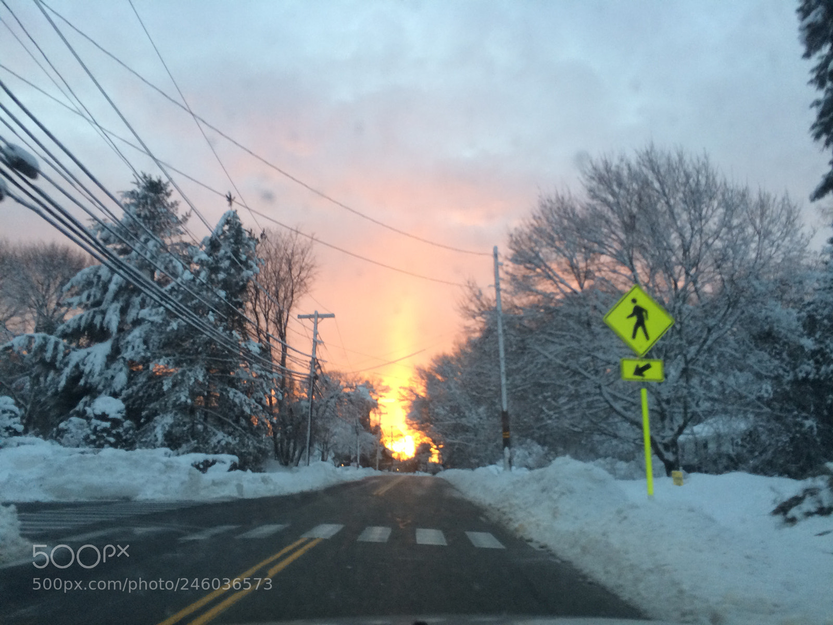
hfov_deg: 61.7
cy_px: 312
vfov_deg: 48.2
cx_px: 416
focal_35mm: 29
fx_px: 698
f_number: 2.2
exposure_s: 1/40
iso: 40
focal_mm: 4.15
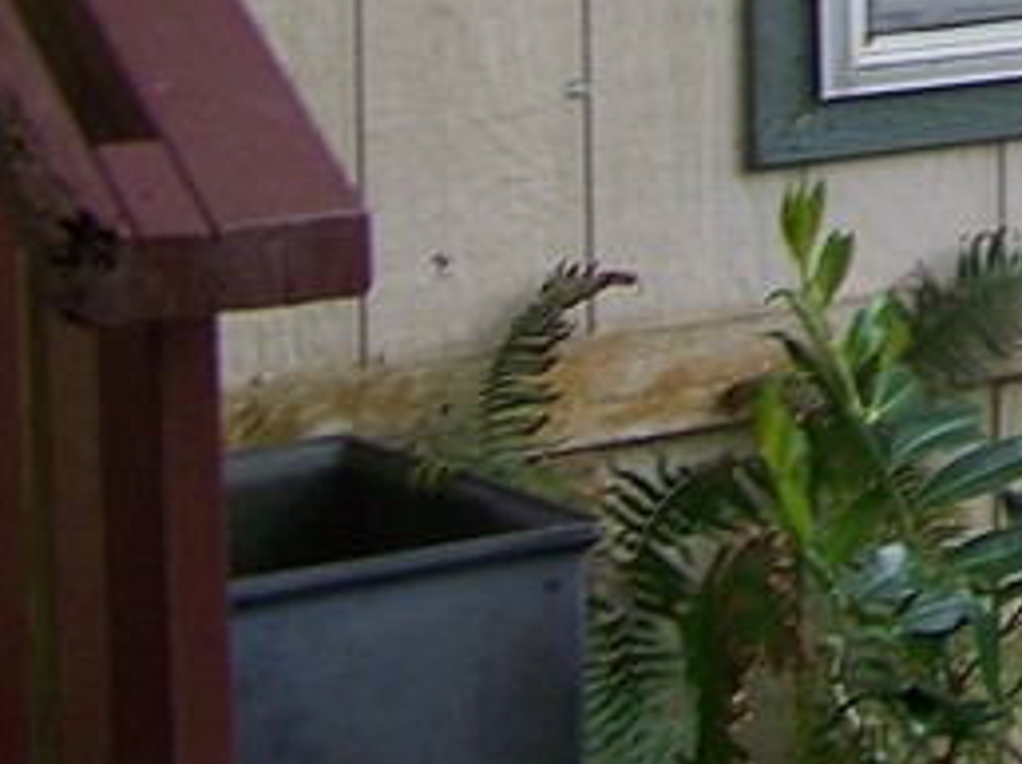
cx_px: 1937
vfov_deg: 9.8
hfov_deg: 12.4
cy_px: -641
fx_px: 4218
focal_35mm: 143
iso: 64
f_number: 2.8
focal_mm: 5.85
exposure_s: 1/50
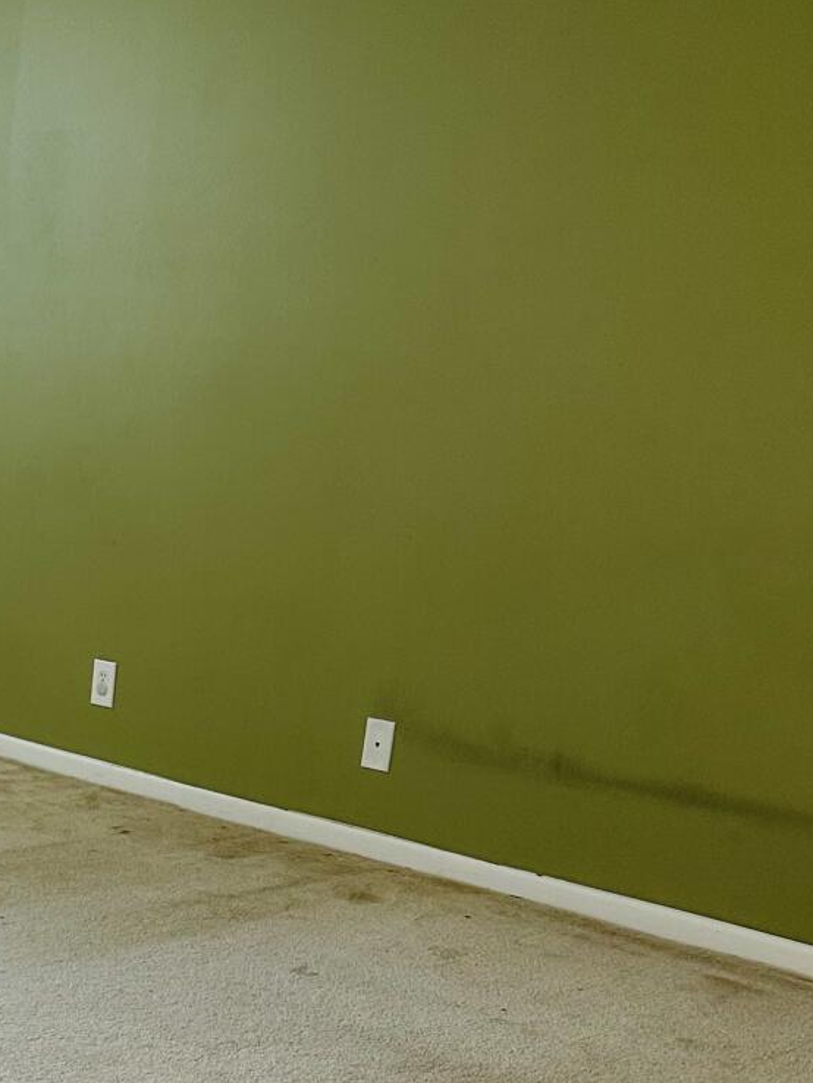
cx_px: -114
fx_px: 2034
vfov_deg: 28.3
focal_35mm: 65
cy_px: 1038
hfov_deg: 21.3
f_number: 1.78
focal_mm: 6.86
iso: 200
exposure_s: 1/60
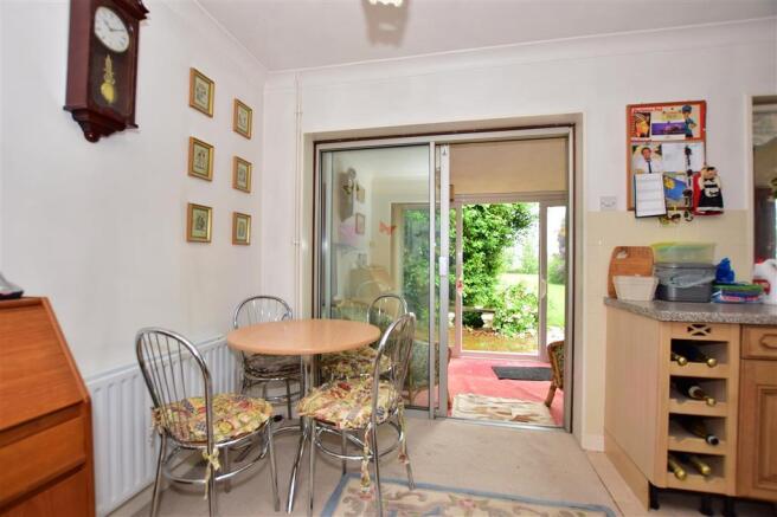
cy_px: 258
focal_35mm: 15
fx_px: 324
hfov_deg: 100.4
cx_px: 388
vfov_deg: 77.3
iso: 320
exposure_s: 1/80
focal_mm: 10
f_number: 5.6
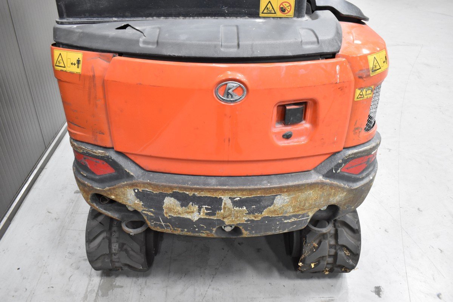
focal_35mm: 30
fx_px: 377
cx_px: 226
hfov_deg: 61.9
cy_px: 151
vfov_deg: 43.6
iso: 1600
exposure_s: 1/25
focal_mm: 20
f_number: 5
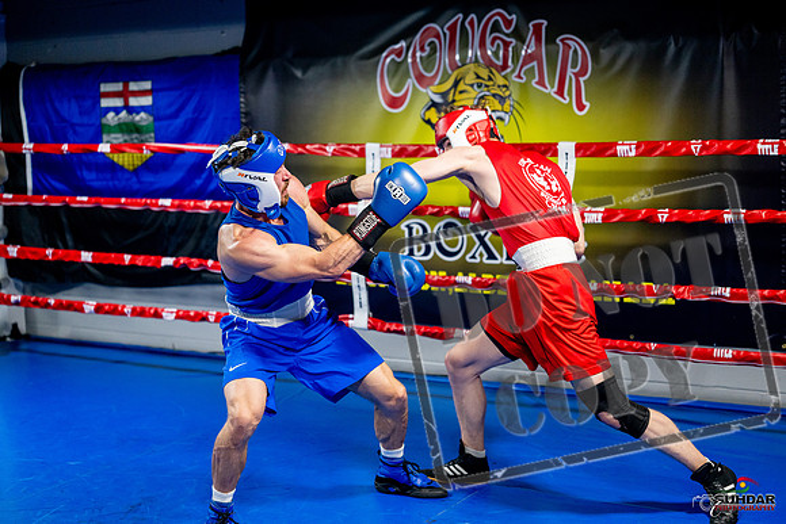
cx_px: 393
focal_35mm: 57
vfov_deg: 23.8
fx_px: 1245
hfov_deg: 35.0
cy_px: 262
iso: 4000
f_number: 2
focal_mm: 57
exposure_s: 1/1000
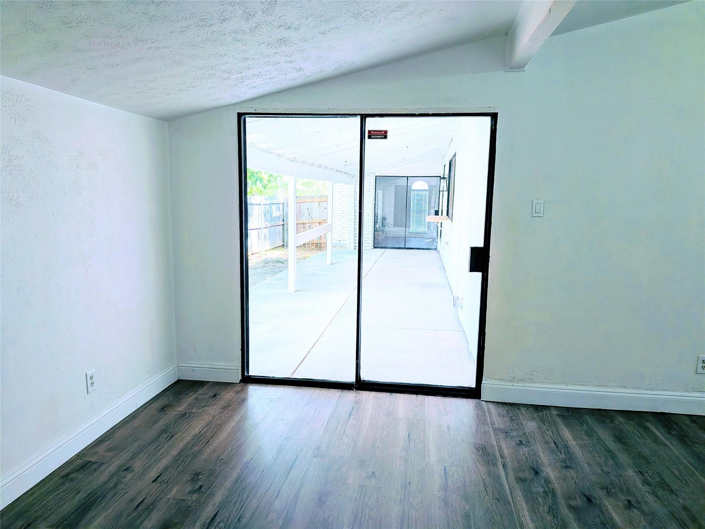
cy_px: 264
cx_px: 352
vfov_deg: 56.8
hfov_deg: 71.6
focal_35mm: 24
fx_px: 489
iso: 28
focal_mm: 4.53
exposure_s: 1/812
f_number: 1.7
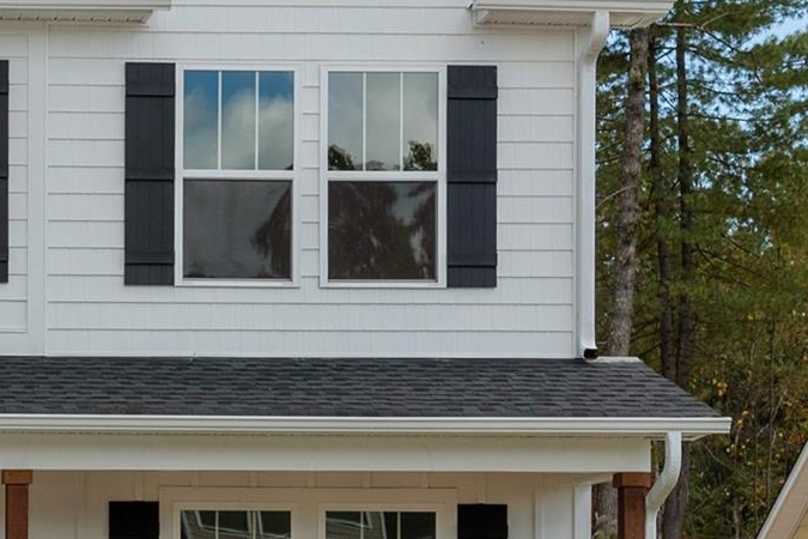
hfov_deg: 20.1
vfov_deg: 15.0
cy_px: 258
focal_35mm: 91
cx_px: -311
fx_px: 2042
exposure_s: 1/500
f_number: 9
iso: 160
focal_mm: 30
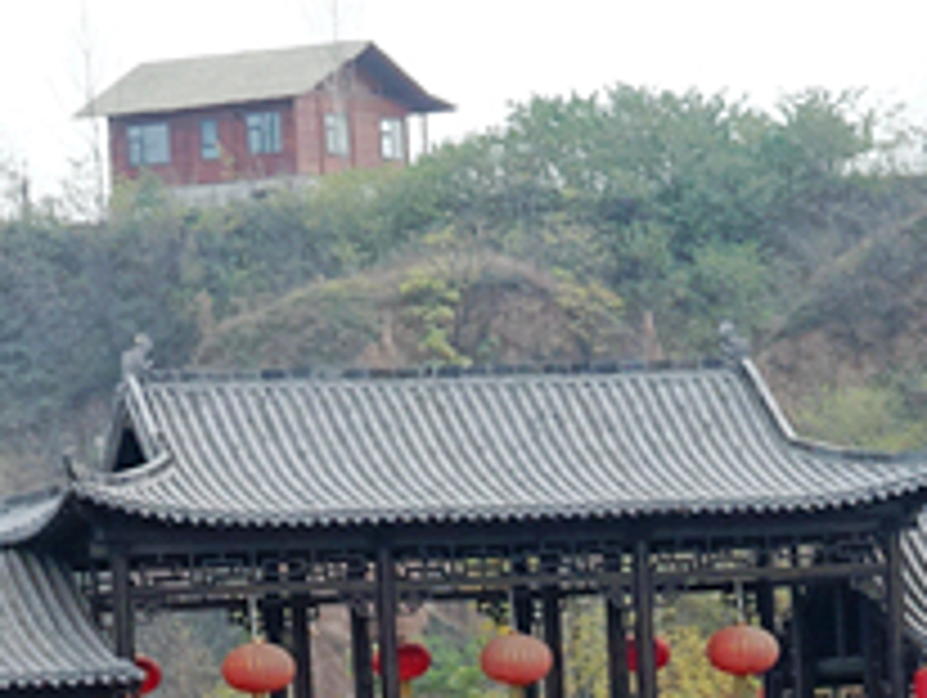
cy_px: 1524
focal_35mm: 334
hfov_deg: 5.9
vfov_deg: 4.4
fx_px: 8955
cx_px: 855
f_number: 10
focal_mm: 25.61
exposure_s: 1/60
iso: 200
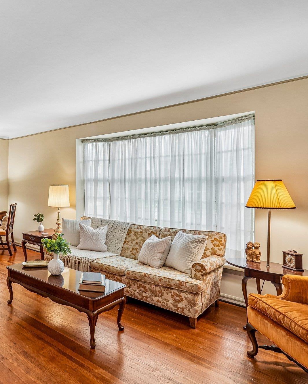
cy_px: 194
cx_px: 28
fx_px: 262
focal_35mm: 23
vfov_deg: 72.6
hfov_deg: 53.1
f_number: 8
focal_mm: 16
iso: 400
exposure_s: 1/13
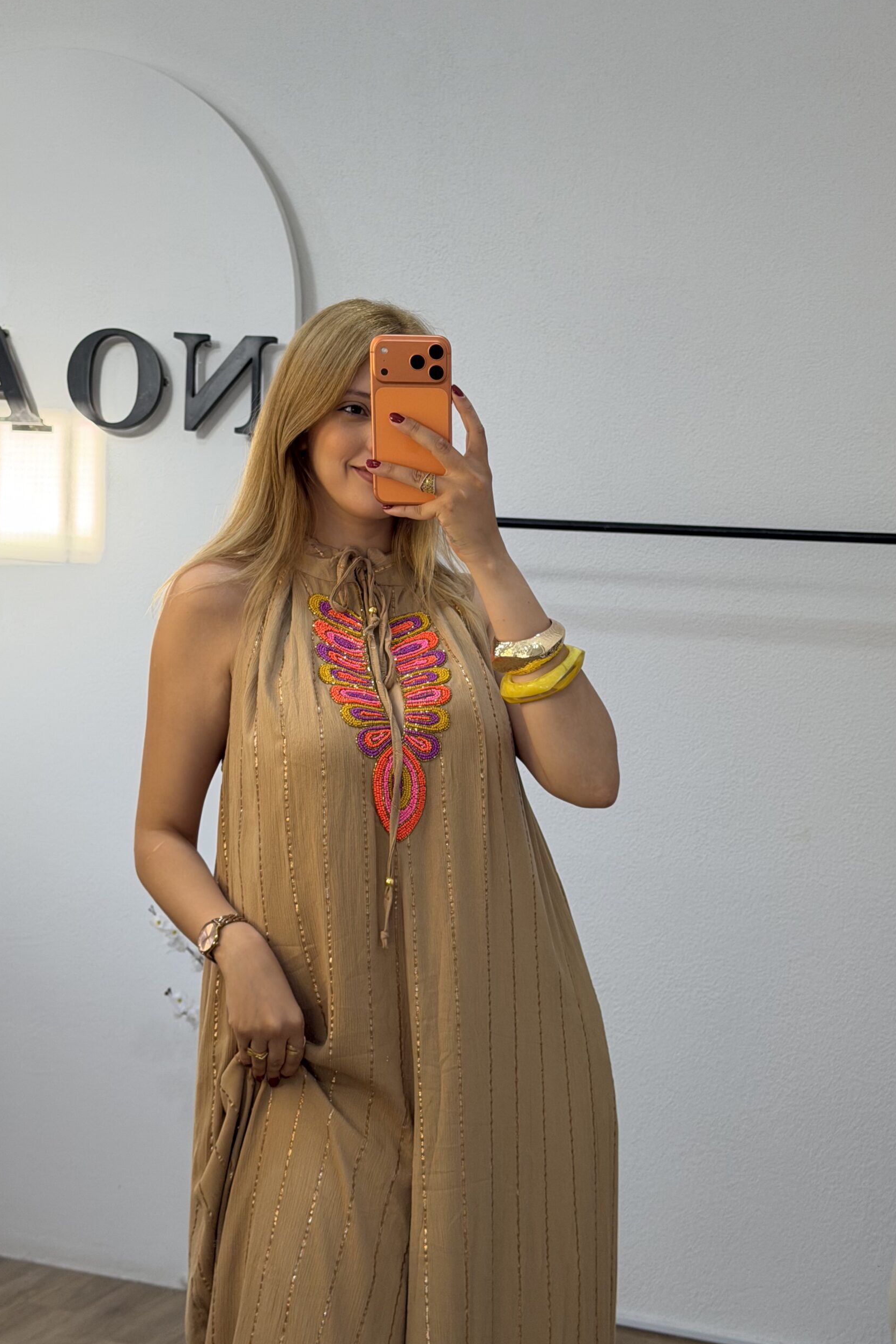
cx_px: 392
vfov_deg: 38.9
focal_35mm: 51
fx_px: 1904
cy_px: 680
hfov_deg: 26.5
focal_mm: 6.76
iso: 50
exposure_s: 1/121
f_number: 1.78
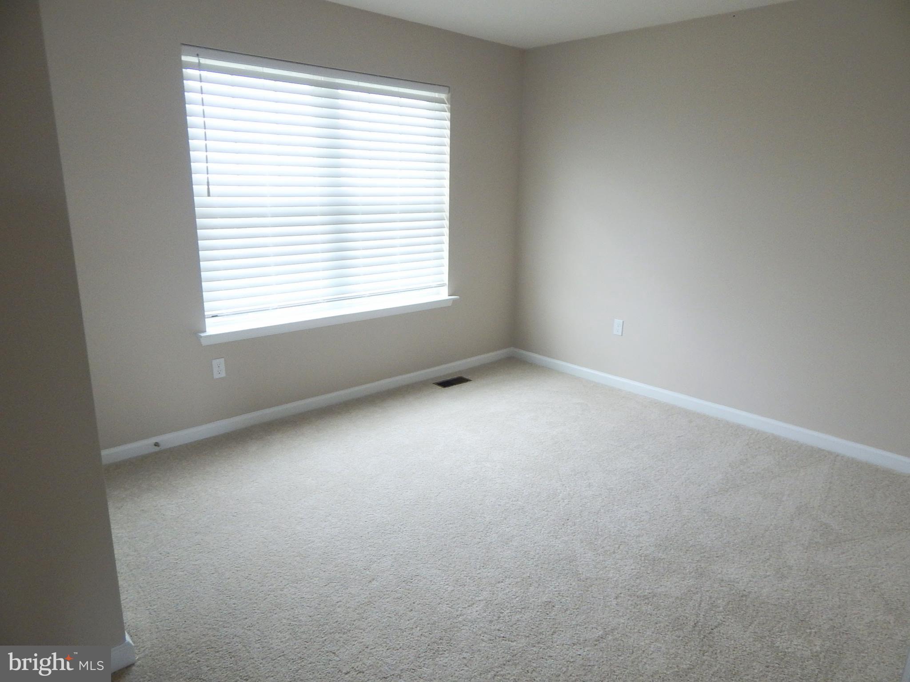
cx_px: 455
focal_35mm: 22
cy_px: 341
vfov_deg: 61.1
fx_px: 578
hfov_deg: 76.4
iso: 160
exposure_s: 1/30
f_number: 3
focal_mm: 4
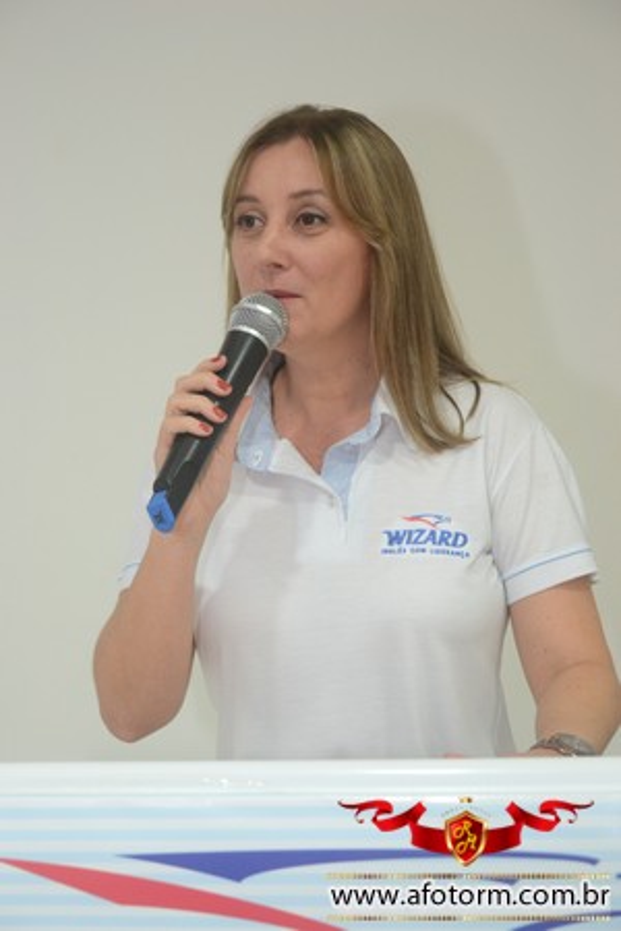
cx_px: 310
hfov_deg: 14.7
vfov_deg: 21.9
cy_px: 466
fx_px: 2406
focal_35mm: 93
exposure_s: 1/60
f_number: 5
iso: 1600
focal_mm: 62
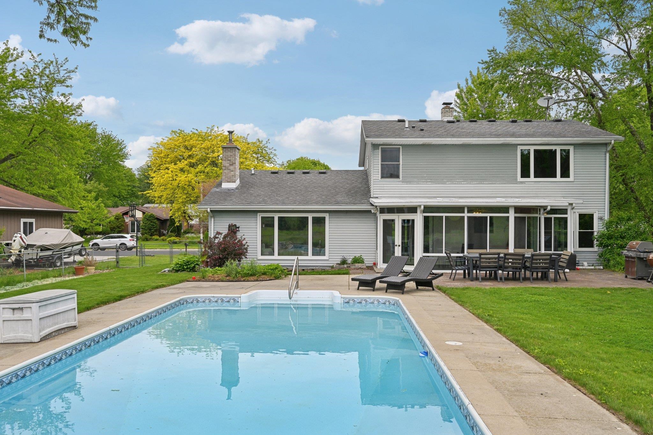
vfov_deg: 43.6
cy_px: 218
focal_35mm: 30
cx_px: 326
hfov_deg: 61.9
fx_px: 544
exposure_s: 1/1000
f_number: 8
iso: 400
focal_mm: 30
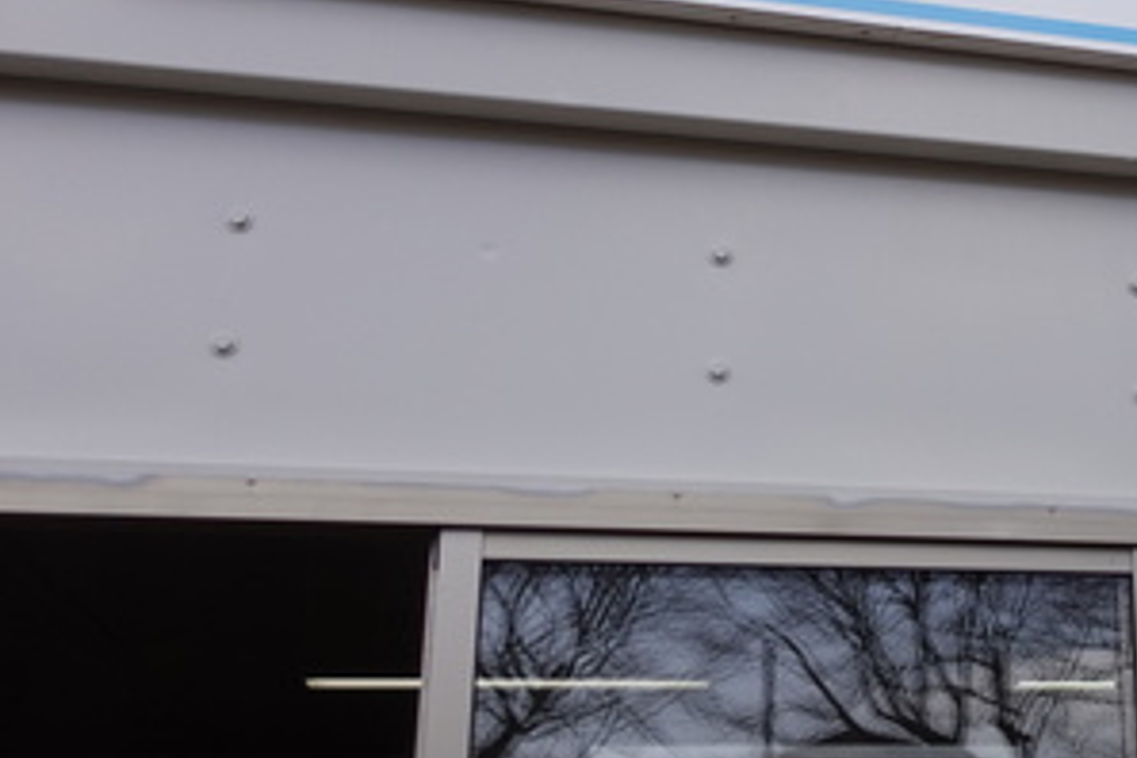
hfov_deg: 33.4
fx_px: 1737
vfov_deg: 24.6
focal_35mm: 55
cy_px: 398
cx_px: 1118
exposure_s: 1/250
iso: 125
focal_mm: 9.4
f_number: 2
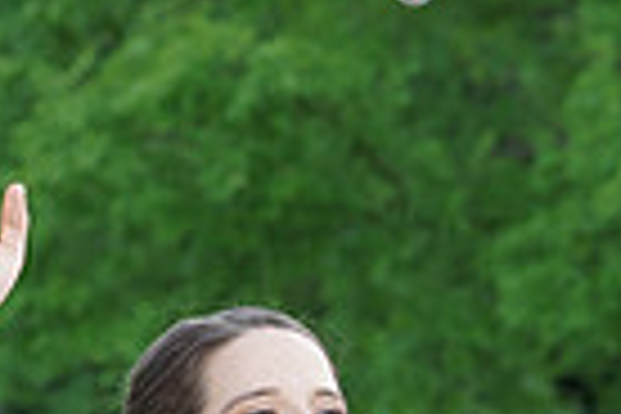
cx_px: 694
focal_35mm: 480
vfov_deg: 2.9
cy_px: 748
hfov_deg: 4.3
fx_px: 8279
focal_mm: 85
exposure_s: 1/200
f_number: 4
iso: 200
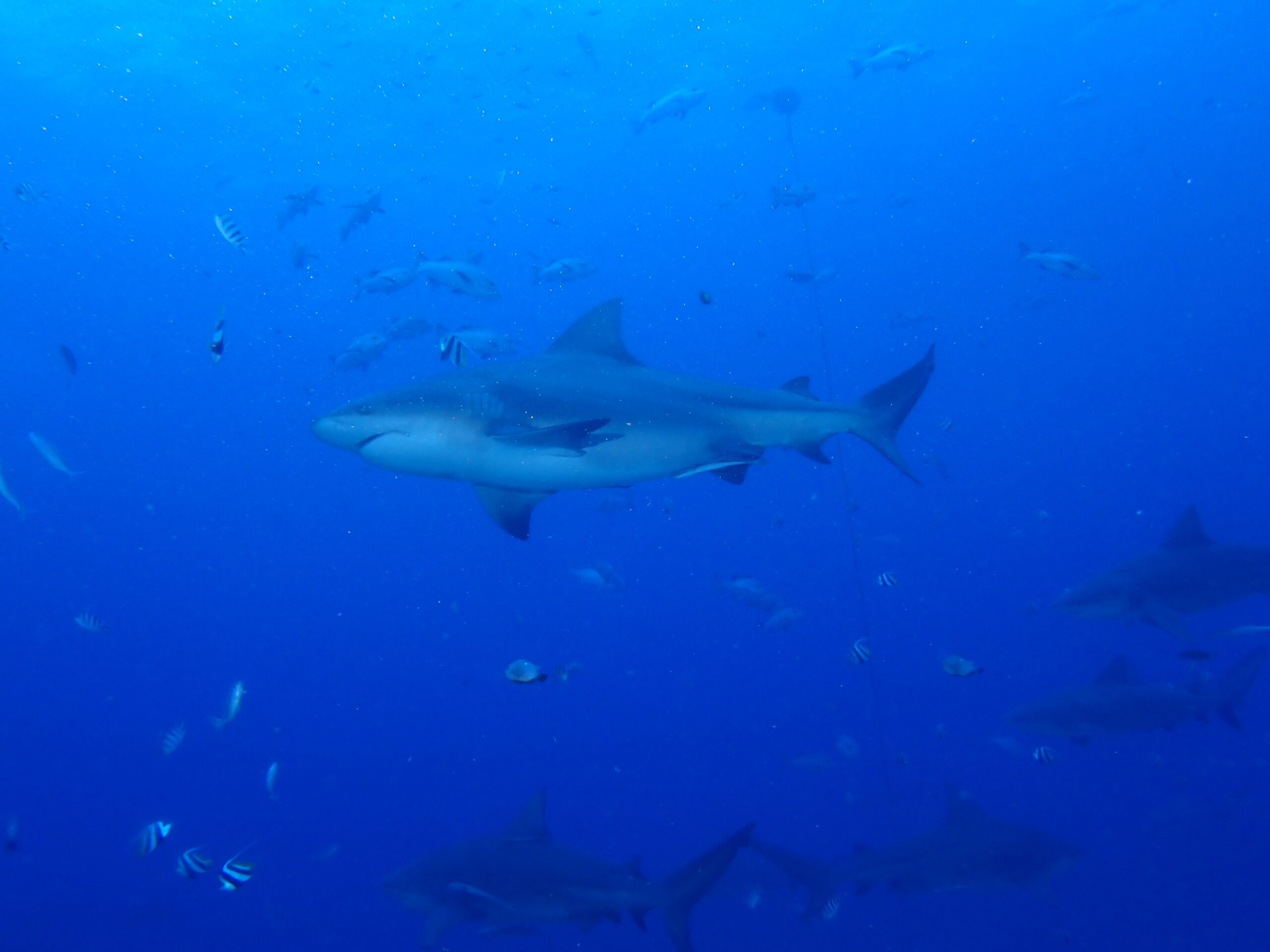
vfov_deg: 37.7
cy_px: 476
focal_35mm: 38
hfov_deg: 49.0
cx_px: 635
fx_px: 1394
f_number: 3.5
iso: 200
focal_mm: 6.83
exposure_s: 1/125
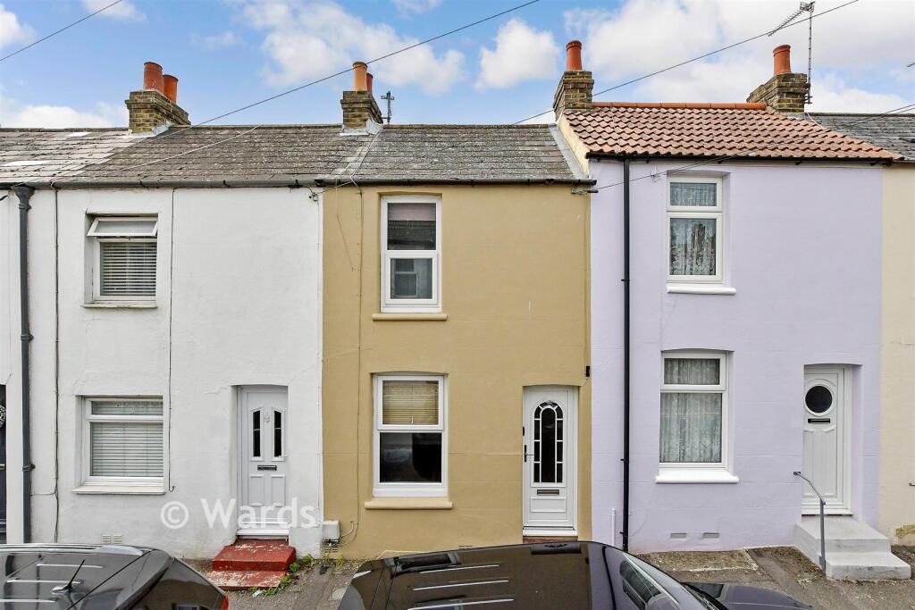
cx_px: 458
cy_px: 305
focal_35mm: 15
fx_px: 381
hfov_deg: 100.4
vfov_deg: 77.3
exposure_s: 1/1250
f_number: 9
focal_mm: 10
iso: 1000
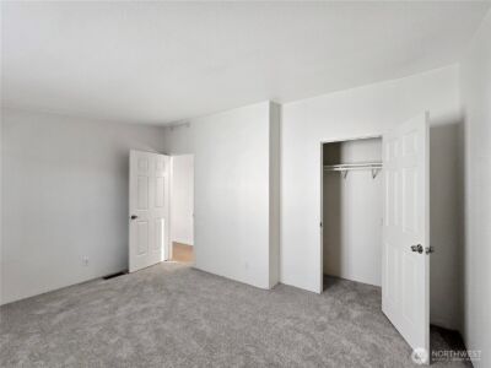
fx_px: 184
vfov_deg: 89.9
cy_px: 184
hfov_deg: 106.2
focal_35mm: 13
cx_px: 246
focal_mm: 2.2
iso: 125
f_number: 2.2
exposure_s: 1/60
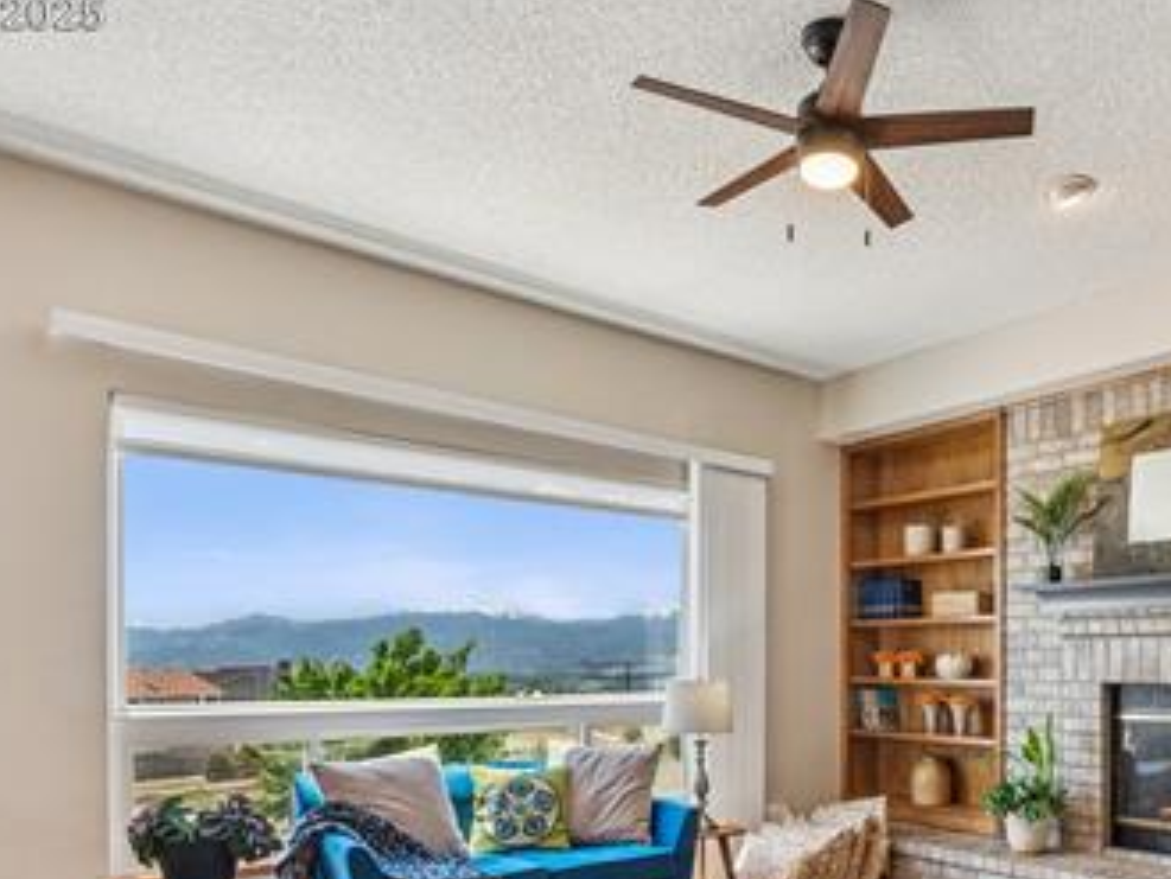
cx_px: 808
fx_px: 948
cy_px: 665
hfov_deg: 61.4
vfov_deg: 47.8
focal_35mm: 28
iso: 100
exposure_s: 1/8
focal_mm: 15
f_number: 11
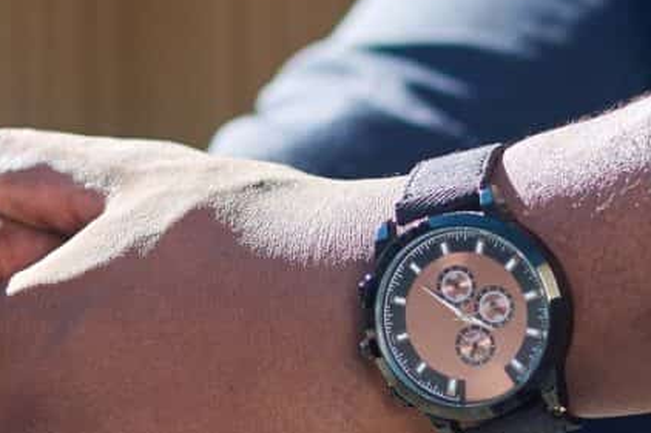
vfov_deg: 4.2
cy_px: 536
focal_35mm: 327
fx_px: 5911
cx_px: 844
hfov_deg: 6.3
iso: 200
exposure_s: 1/1600
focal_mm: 85
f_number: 2.5
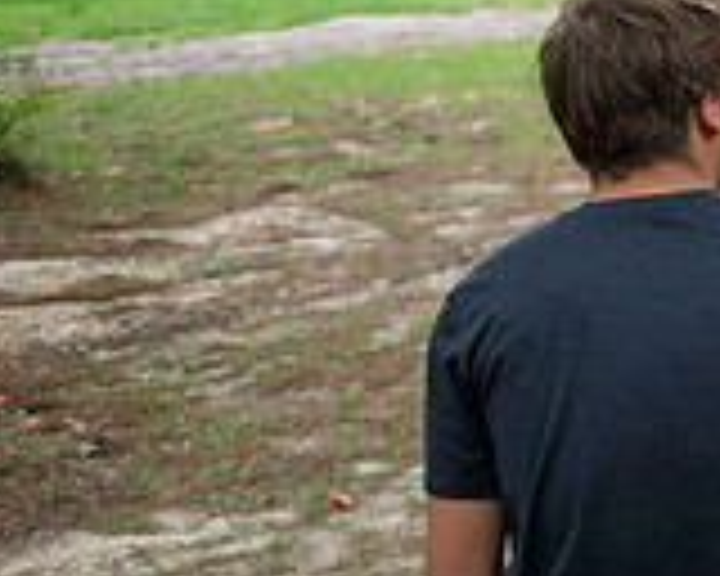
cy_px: 248
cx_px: 1274
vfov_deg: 16.7
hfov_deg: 17.2
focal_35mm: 92
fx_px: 1960
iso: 640
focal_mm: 27
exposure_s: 1/80
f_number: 3.2
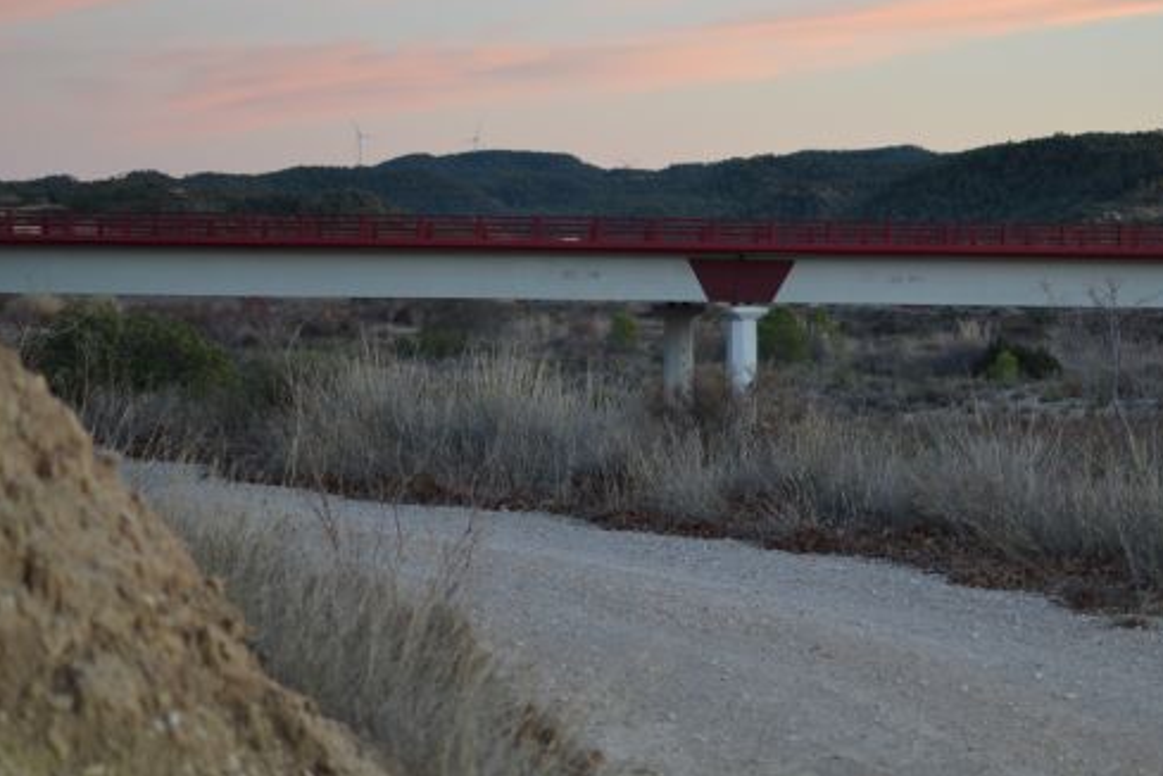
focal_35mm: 86
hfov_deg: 23.6
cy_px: 346
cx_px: 778
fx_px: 2772
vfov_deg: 15.9
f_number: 2
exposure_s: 1/125
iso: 100
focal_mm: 35
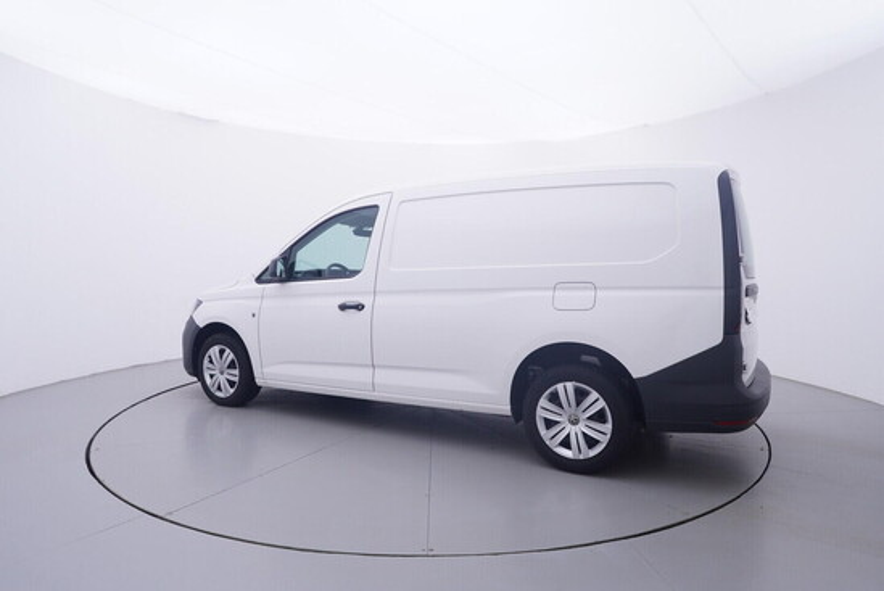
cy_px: 296
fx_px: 553
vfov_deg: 56.2
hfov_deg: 77.3
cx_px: 442
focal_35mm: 22
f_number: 5
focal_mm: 15
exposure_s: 1/80
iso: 200
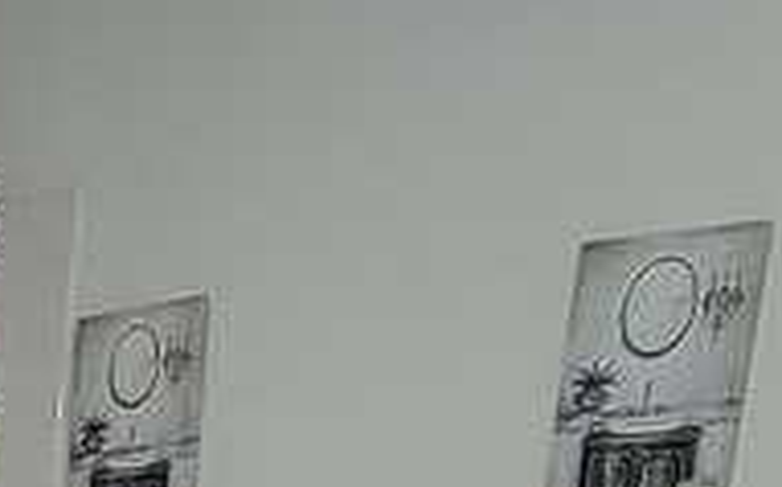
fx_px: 2214
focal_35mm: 104
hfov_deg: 15.0
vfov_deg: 10.4
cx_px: -913
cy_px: 1252
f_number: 2.2
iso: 125
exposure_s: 1/60
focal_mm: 2.2
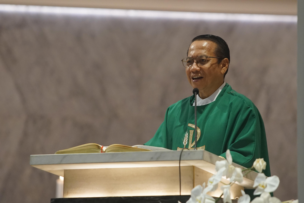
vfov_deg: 4.6
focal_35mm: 300
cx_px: 152
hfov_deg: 6.9
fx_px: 2533
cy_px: 102
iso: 1600
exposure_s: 1/160
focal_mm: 200
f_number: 3.5
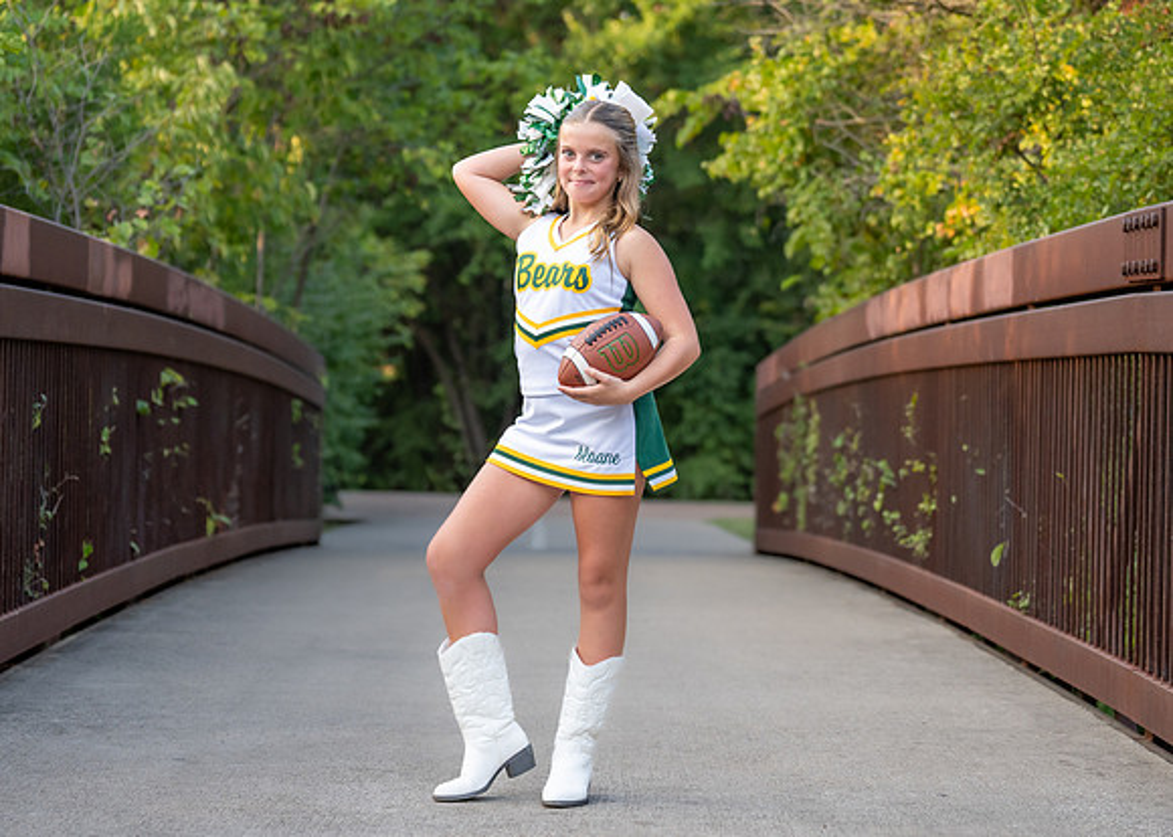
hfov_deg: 20.8
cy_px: 416
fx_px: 3189
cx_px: 601
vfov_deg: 15.0
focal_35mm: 96
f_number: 2.8
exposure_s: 1/1000
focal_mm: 70
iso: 640
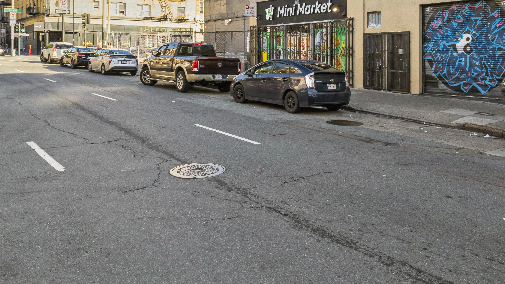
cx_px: 326
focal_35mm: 34
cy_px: 56
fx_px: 455
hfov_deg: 57.1
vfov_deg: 33.6
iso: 110
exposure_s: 1/640
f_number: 2.8
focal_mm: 8.4
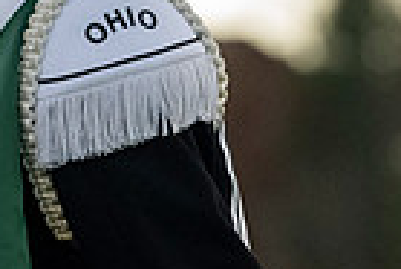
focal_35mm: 833
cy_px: -195
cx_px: 182
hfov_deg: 2.5
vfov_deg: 1.7
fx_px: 9288
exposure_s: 1/5000
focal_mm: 200
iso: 5000
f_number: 4.5
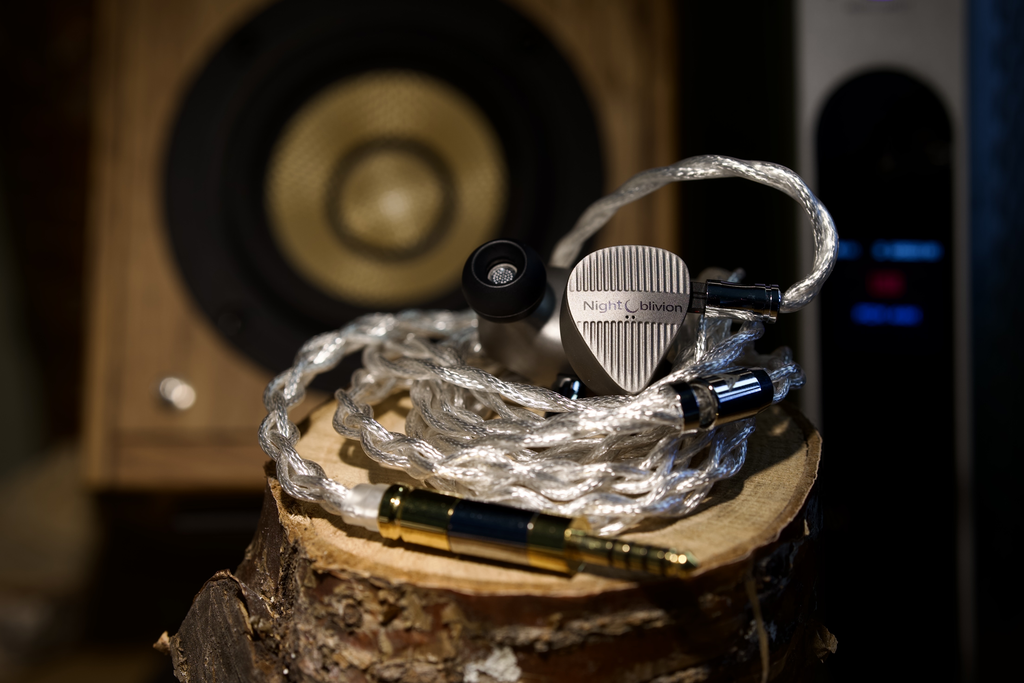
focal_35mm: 50
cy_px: 342
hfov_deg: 39.6
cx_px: 512
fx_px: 1422
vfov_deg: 27.0
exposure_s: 1/50
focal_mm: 50
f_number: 4
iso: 100
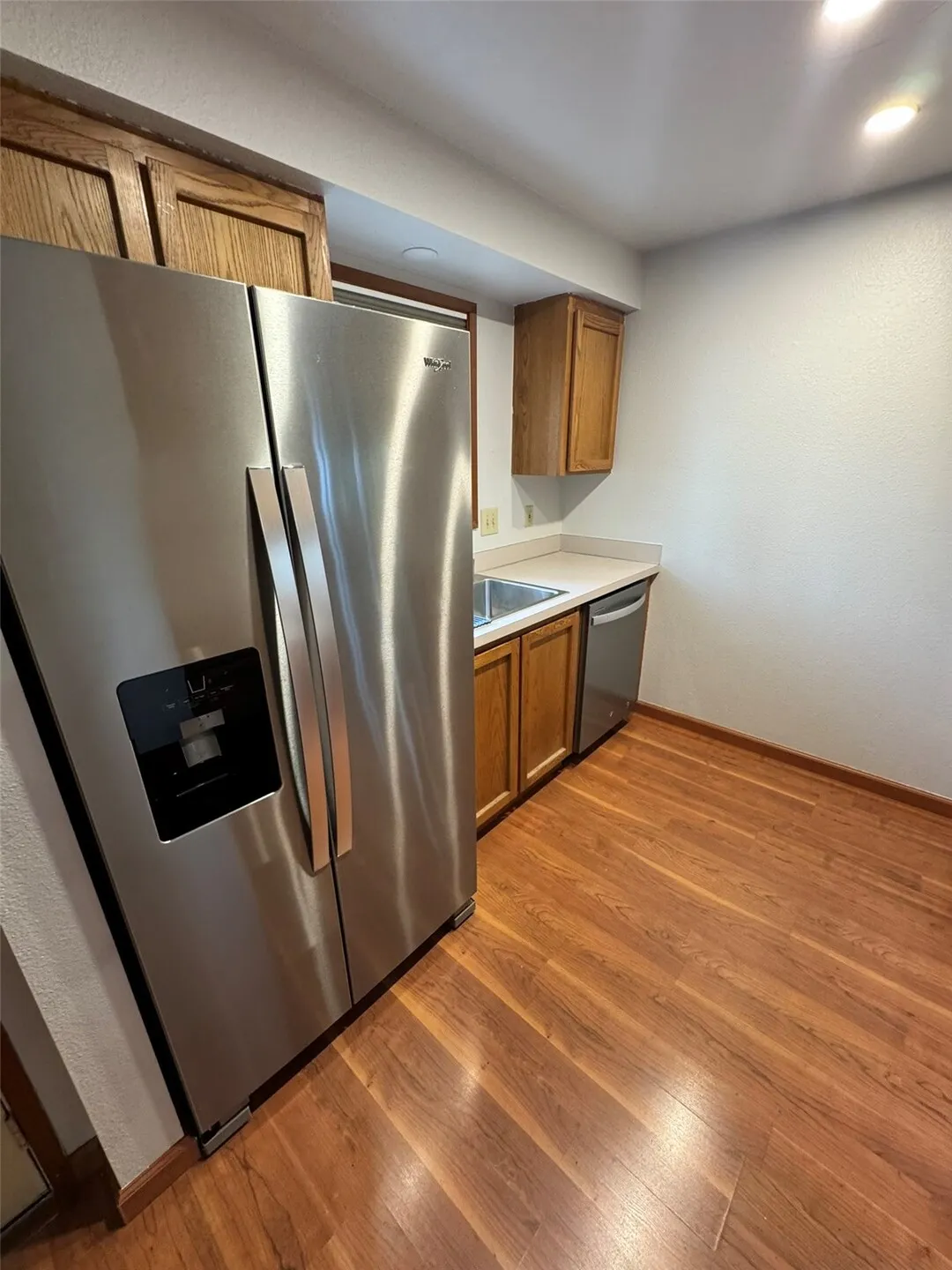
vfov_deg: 102.1
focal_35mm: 14
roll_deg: +1.2
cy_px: 635
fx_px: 513
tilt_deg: -20.2
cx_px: 476
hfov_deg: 85.7
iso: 250
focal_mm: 2.22
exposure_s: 1/60
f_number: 2.2
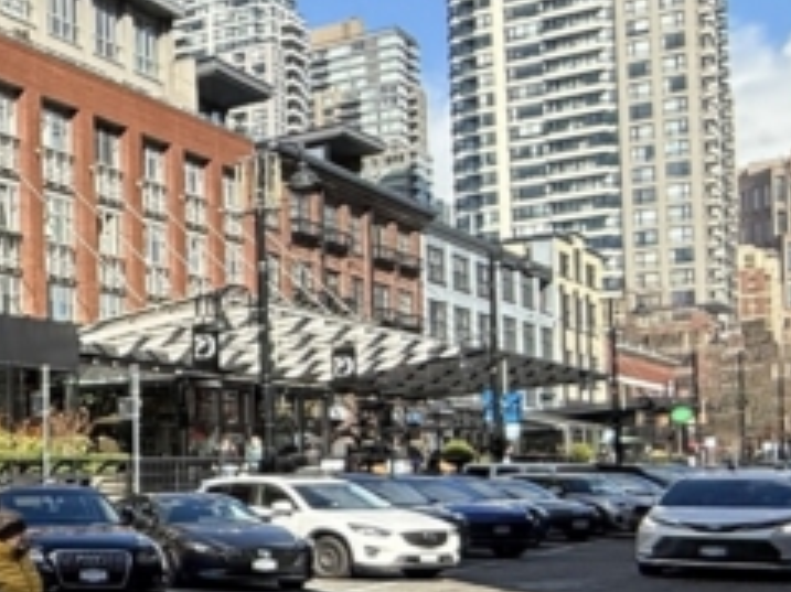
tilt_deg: +1.1
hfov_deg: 21.0
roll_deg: +1.0
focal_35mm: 60
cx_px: -655
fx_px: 1370
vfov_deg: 24.0
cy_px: 486
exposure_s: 1/1285
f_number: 2.2
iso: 50
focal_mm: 2.22
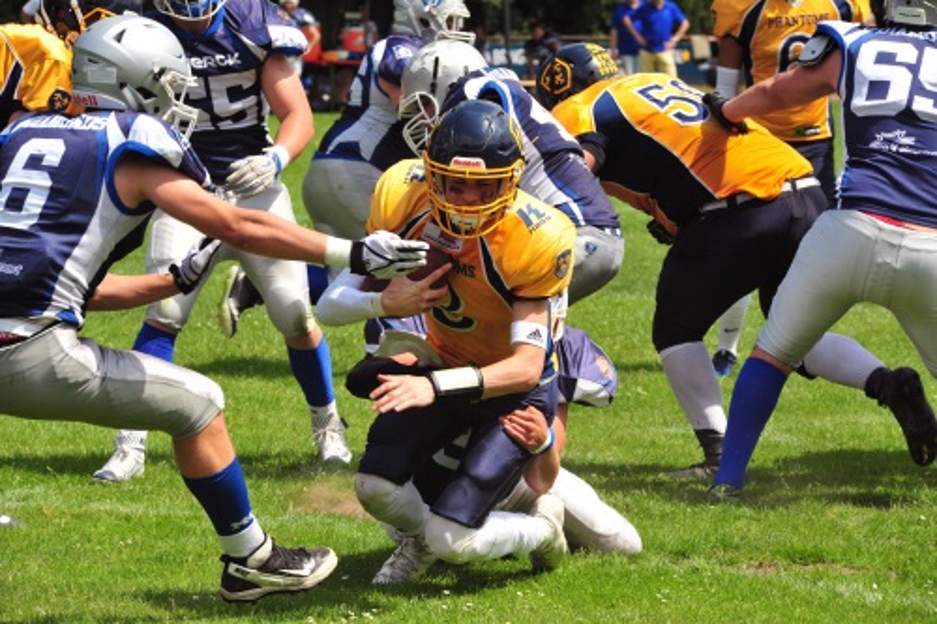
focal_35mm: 200
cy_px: 312
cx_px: 468
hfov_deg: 10.3
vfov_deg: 6.9
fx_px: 5204
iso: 1600
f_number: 10
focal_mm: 200
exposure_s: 1/1600
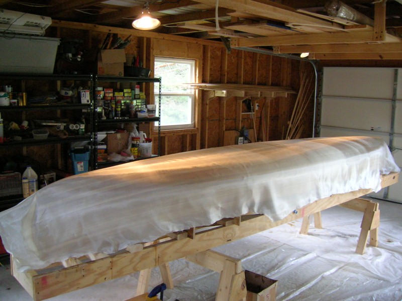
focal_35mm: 34
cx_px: 201
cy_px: 150
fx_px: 395
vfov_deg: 41.8
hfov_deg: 54.0
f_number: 2.9
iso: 200
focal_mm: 5.7
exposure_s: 1/69.4
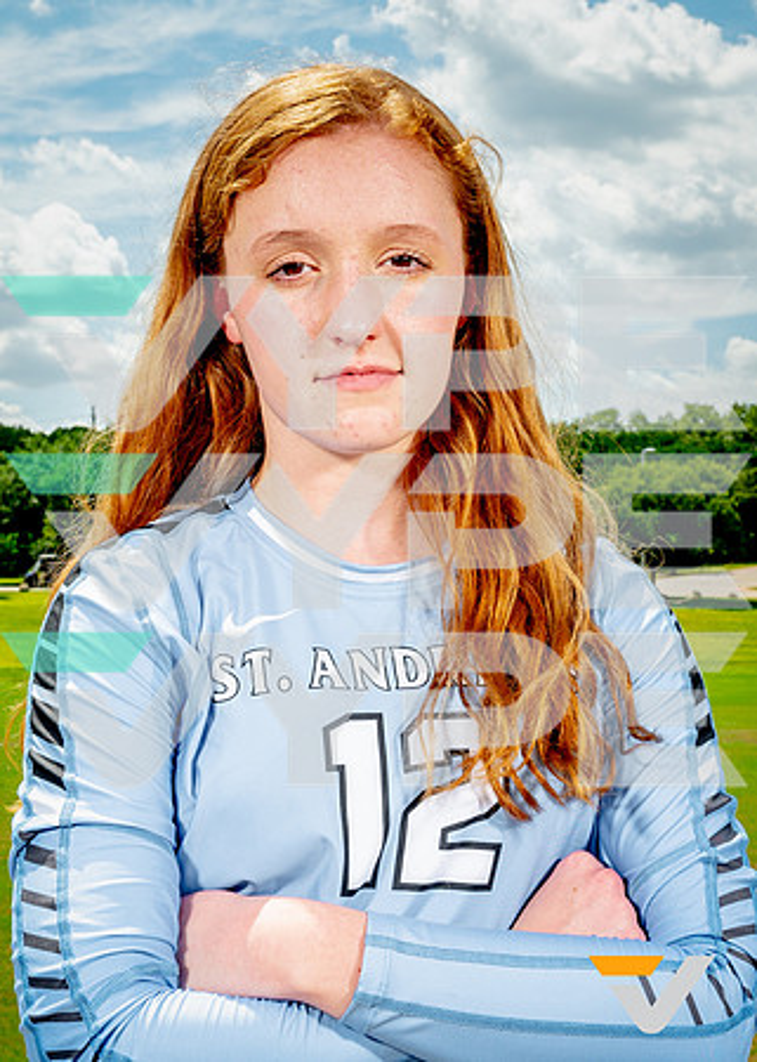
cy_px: 558
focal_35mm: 60
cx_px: 393
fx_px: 1817
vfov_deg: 32.6
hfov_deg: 23.5
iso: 100
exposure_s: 1/125
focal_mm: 38
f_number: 11
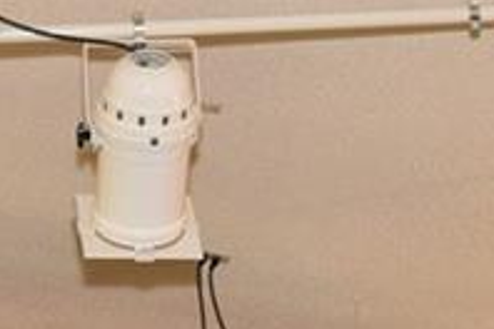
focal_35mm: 181
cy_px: 191
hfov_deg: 11.3
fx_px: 2484
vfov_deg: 7.6
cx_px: 35
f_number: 8
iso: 1250
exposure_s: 1/60
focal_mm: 35
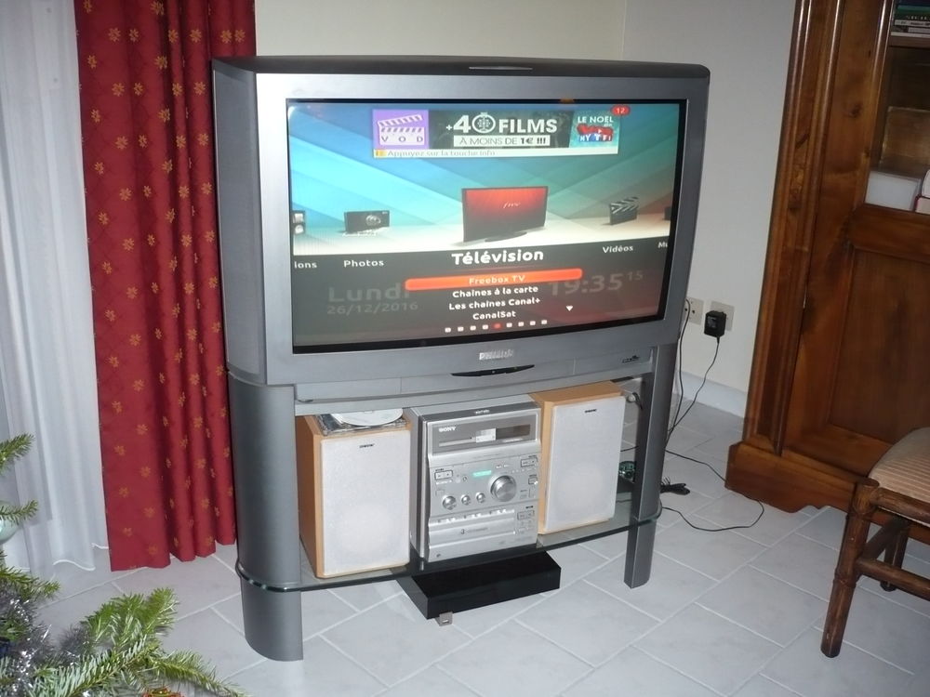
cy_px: 348
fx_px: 940
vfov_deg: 40.7
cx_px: 465
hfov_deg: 52.6
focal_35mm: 35
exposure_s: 1/30
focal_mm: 5.8
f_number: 2.8
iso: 200
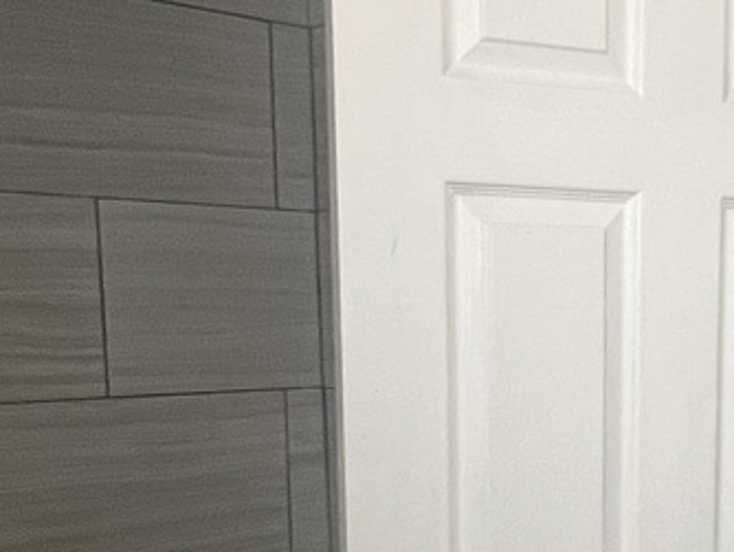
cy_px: 499
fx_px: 1188
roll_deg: -1.3
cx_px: 705
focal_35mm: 56
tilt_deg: -10.4
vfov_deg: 25.3
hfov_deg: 32.1
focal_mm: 1.57
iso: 250
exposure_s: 1/60
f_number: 1.8
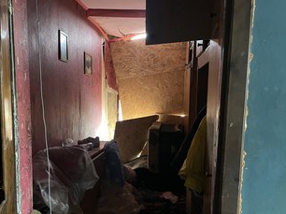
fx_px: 281
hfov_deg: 53.2
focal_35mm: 34
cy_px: 137
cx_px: 102
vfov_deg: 41.4
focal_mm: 4.2
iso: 640
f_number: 1.6
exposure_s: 1/40
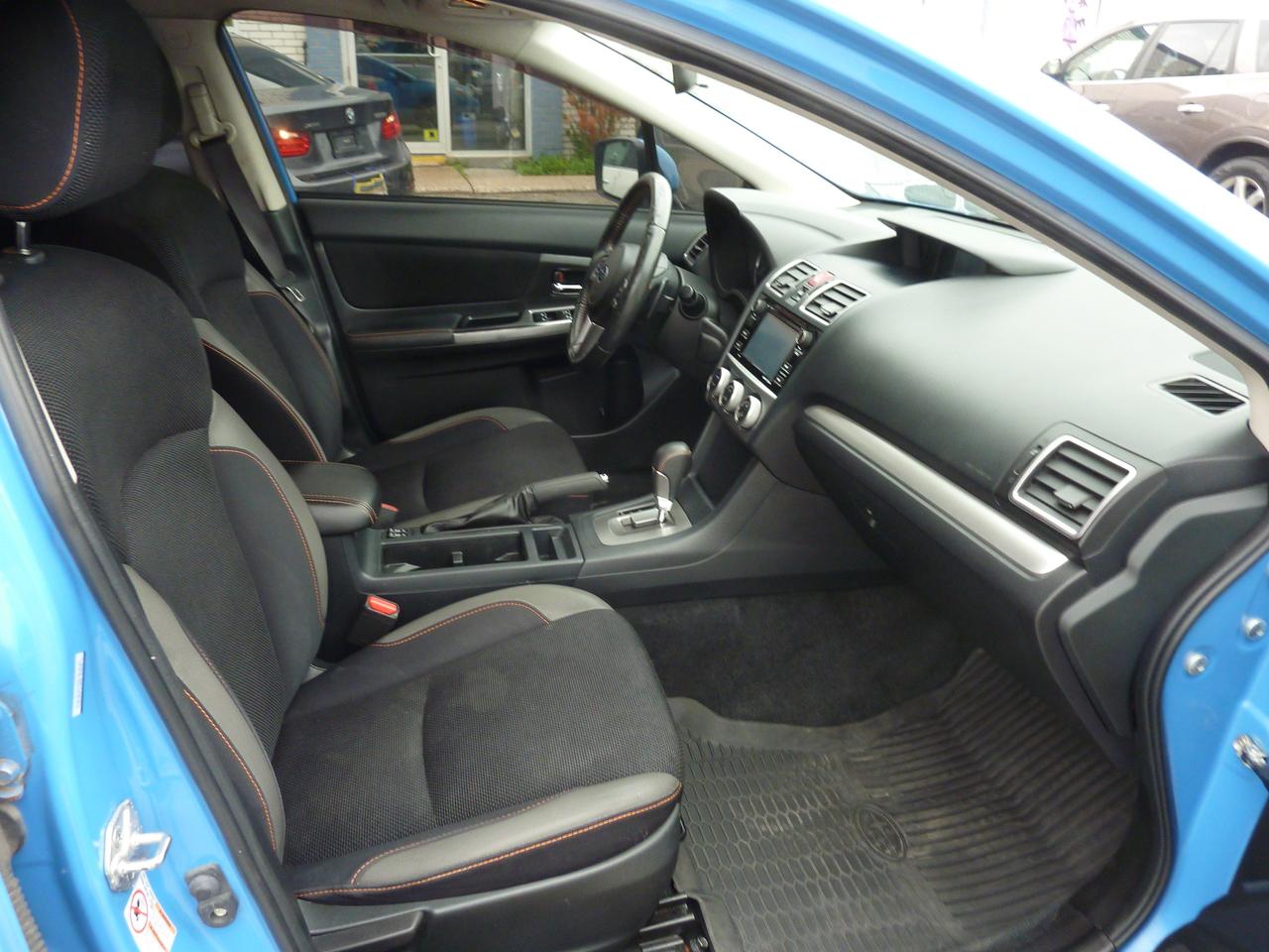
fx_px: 916
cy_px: 476
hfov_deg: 69.4
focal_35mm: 25
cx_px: 634
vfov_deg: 54.9
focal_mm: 4.1
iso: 200
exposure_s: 1/30
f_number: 3.3
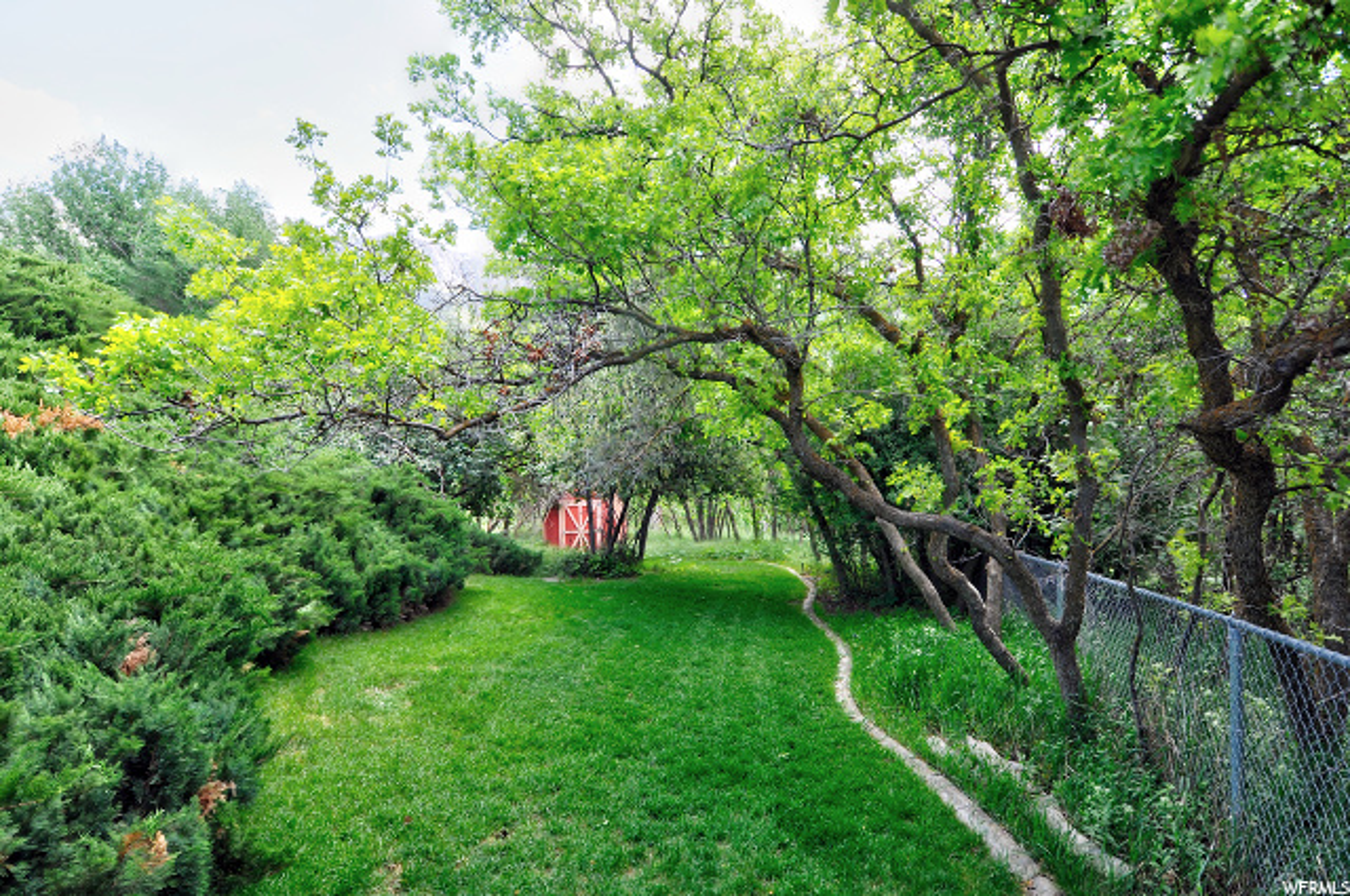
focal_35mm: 18
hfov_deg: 90.1
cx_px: 675
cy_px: 448
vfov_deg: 67.2
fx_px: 674
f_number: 6.3
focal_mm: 12
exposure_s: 1/160
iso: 200
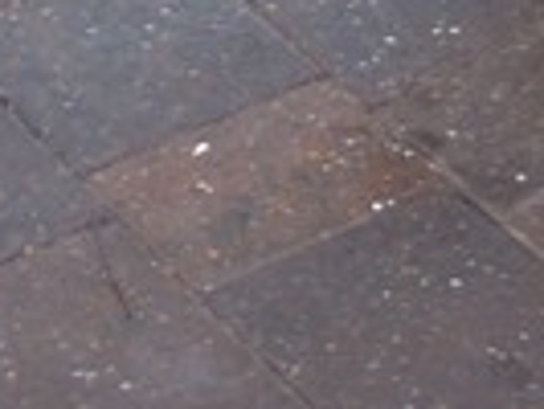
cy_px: -687
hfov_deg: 8.4
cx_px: 20
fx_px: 3681
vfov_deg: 6.0
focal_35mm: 234
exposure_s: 1/60
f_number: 2.8
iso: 100
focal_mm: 8
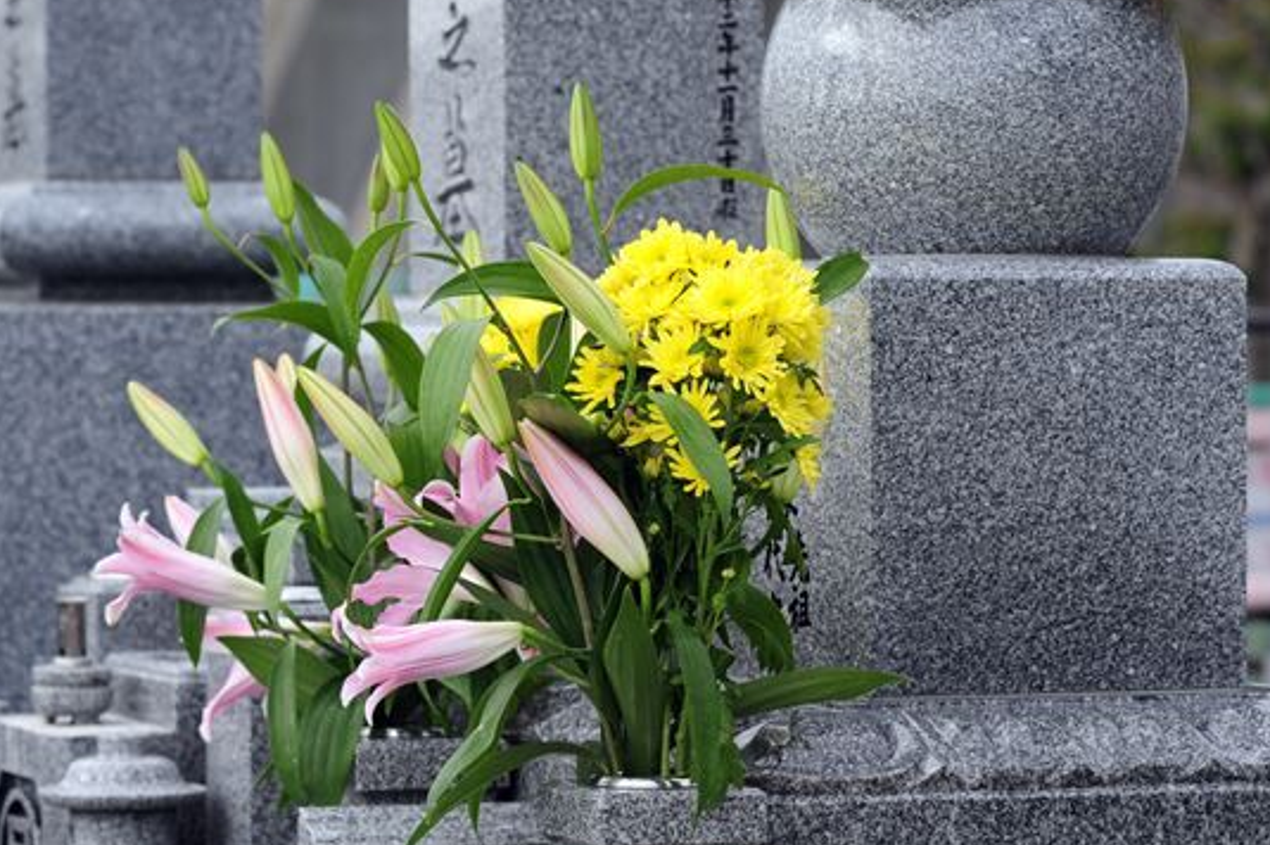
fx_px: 5535
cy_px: 444
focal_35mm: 157
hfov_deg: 13.1
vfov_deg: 8.7
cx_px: 442
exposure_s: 1/500
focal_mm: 105
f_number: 5.6
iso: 200
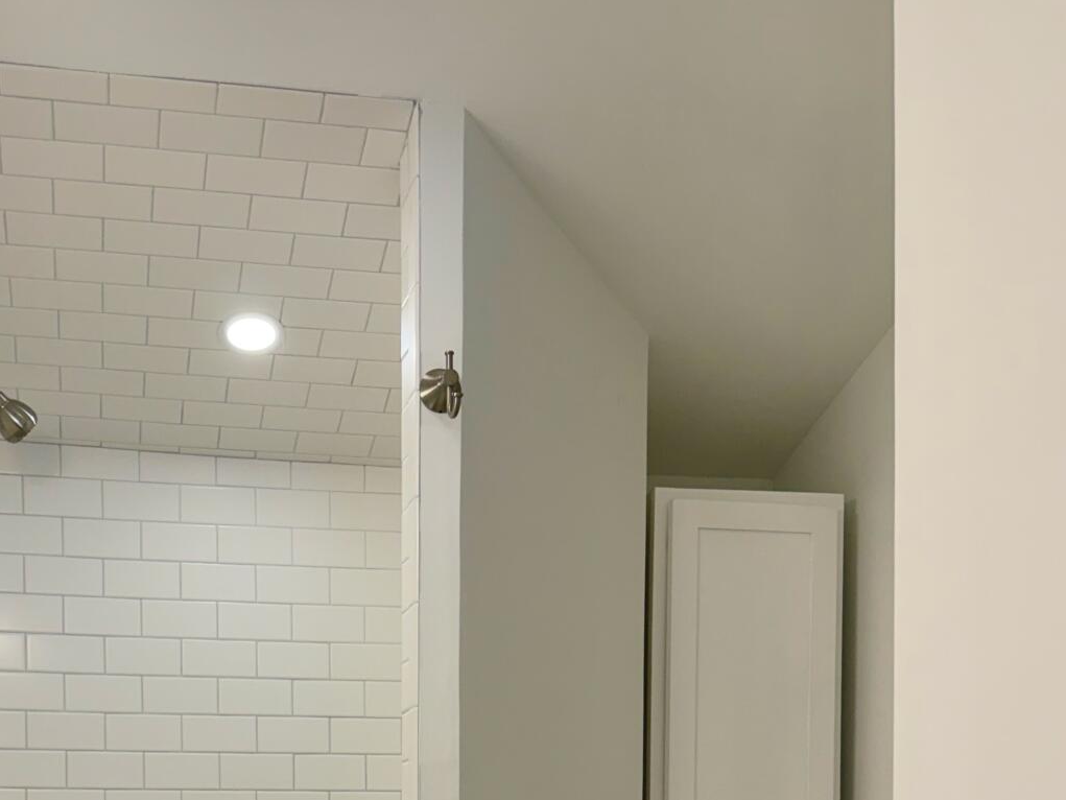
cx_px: 348
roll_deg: -0.7
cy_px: 907
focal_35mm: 47
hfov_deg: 39.9
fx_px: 1448
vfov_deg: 27.8
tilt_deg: -0.4
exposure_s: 1/256
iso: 80
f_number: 1.78
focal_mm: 6.76
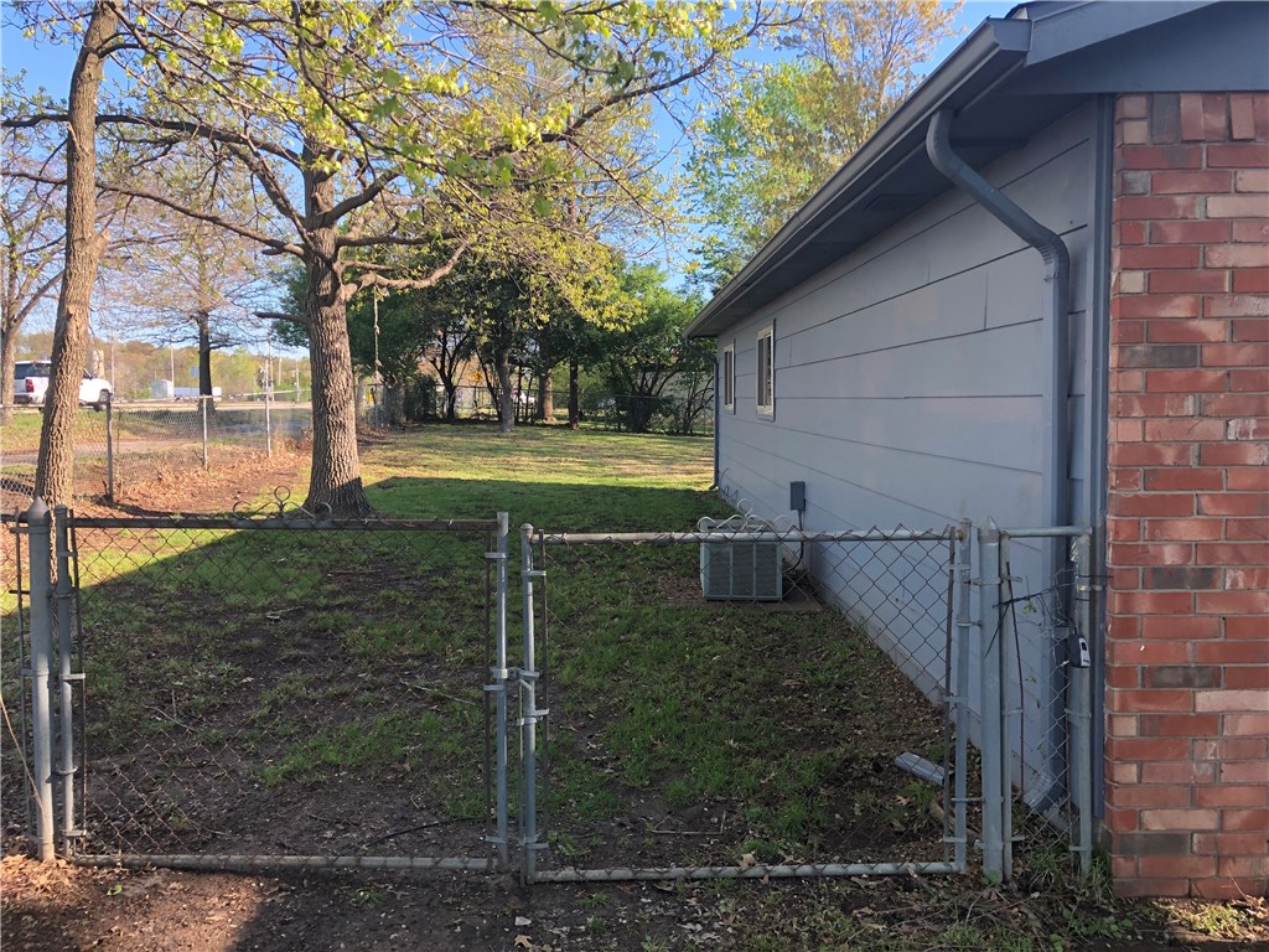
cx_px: 634
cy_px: 476
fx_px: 1026
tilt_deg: -4.9
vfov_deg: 49.7
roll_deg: +0.4
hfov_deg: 63.4
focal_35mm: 28
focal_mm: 3.99
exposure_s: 1/271
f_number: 1.8
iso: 20
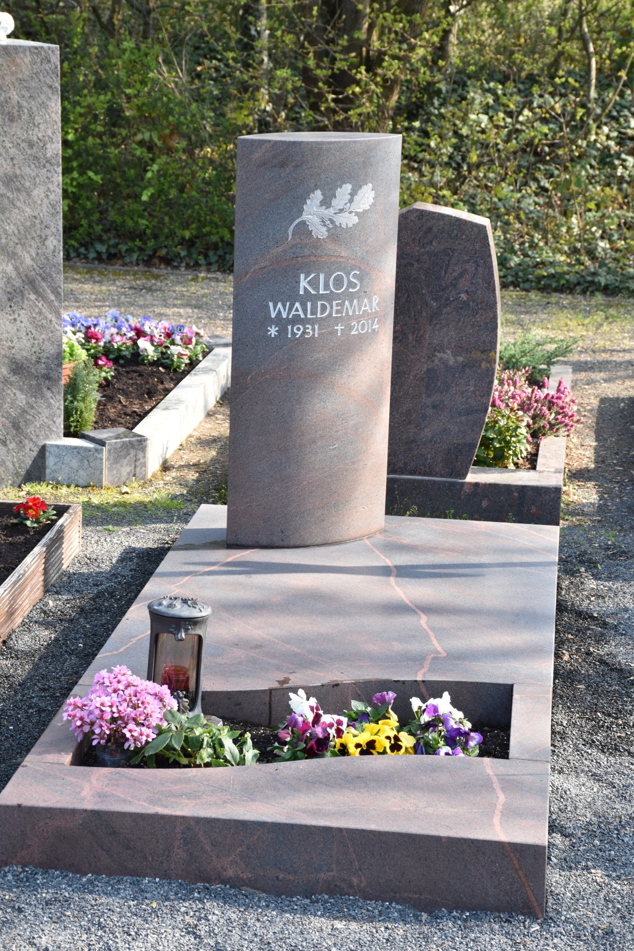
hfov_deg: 16.3
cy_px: 476
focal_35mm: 84
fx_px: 2219
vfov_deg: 24.2
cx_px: 317
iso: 400
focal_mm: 56
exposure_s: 1/200
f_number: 7.1
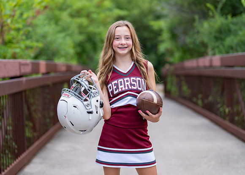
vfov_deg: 22.3
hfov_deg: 30.8
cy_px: 78
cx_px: 124
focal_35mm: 64
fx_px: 444
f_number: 1.2
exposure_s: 1/1000
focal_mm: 50
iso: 100
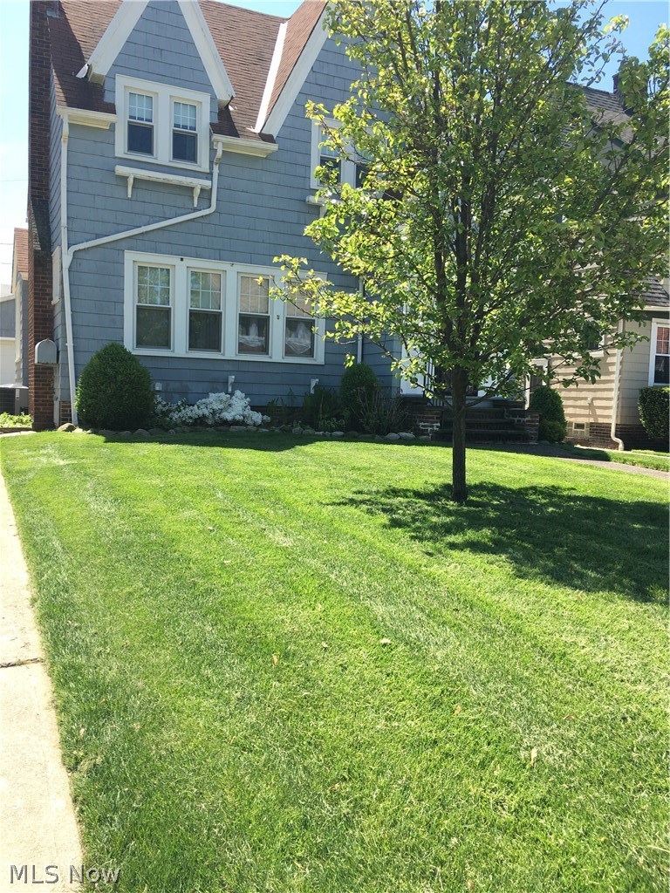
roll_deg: -1.7
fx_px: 748
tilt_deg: -2.9
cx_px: 335
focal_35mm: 29
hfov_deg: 48.2
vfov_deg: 61.7
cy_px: 446
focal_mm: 4.15
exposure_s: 1/557
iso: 25
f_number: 2.2
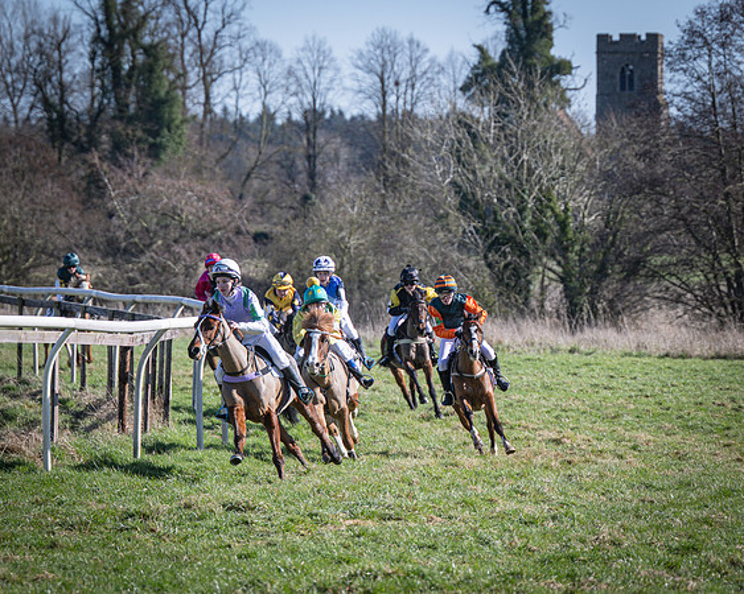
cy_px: 297
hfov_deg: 7.9
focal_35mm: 244
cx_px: 372
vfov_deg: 6.3
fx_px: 5382
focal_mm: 145
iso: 125
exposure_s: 1/1000
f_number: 4
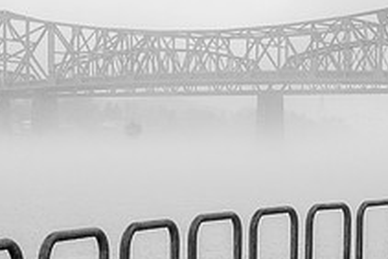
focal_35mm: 107
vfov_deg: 12.7
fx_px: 1154
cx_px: 224
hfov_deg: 19.1
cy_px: 260
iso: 400
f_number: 8
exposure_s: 1/60
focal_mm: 26
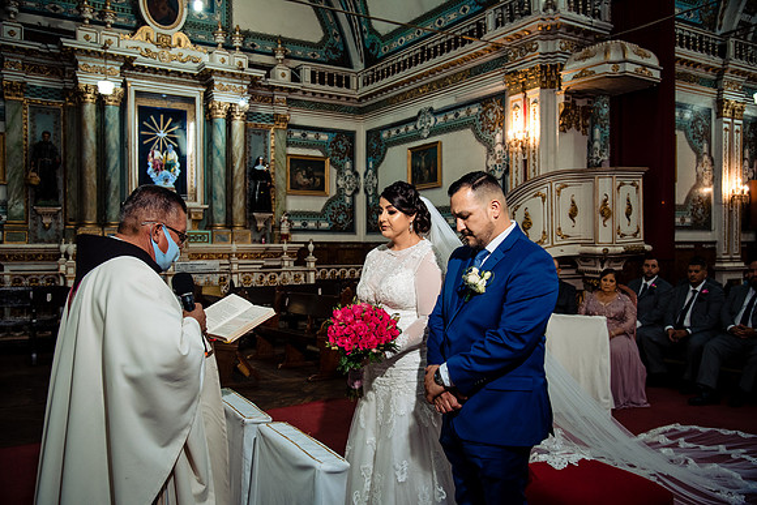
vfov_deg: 43.6
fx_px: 631
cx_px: 378
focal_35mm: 30
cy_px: 252
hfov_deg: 61.9
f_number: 5
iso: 2000
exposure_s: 1/125
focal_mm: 30
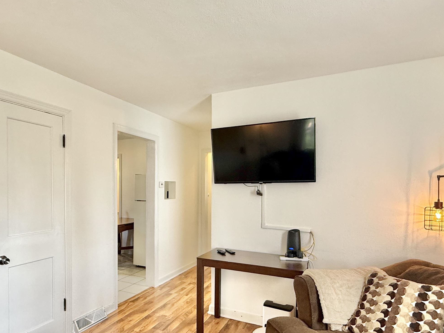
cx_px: 188
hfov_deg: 75.9
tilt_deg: +0.1
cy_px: 194
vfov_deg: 60.7
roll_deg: -0.8
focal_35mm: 22
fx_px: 282
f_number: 2.2
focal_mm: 2.22
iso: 200
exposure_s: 1/60
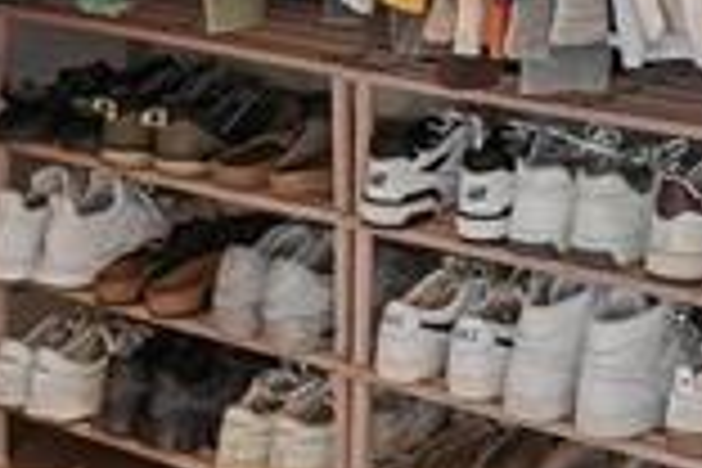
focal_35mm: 92
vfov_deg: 13.3
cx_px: 990
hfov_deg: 19.8
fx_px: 1794
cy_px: -389
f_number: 10
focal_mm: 14
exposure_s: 1/5
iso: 2000
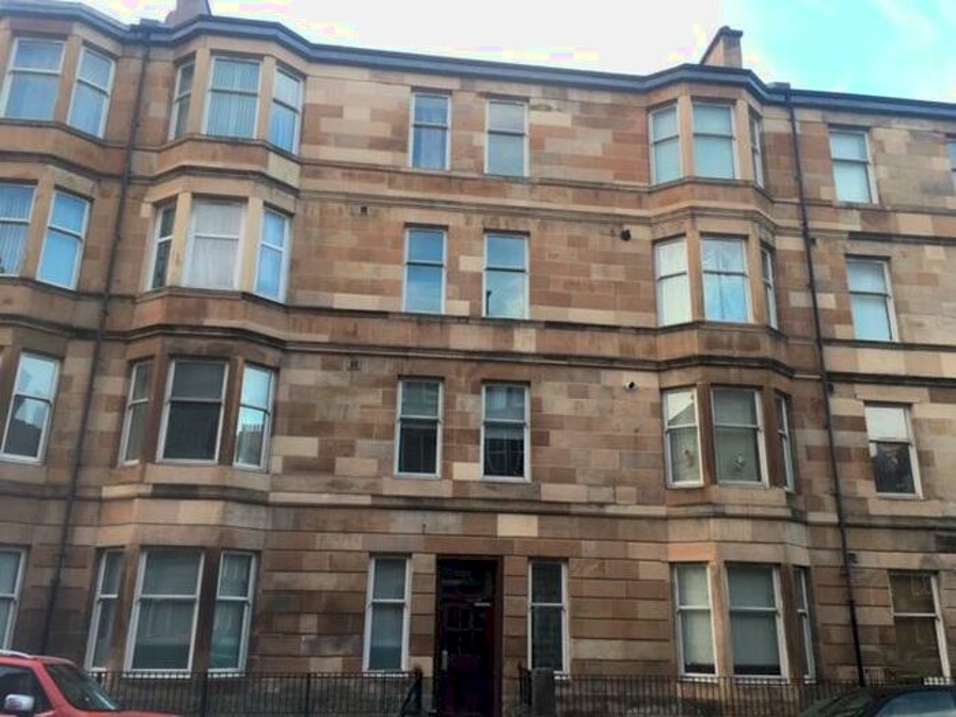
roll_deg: +0.0
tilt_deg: +20.0
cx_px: 478
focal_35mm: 29
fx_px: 801
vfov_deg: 48.2
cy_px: 358
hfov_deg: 61.7
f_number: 2.2
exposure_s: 1/100
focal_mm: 4.15
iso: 40
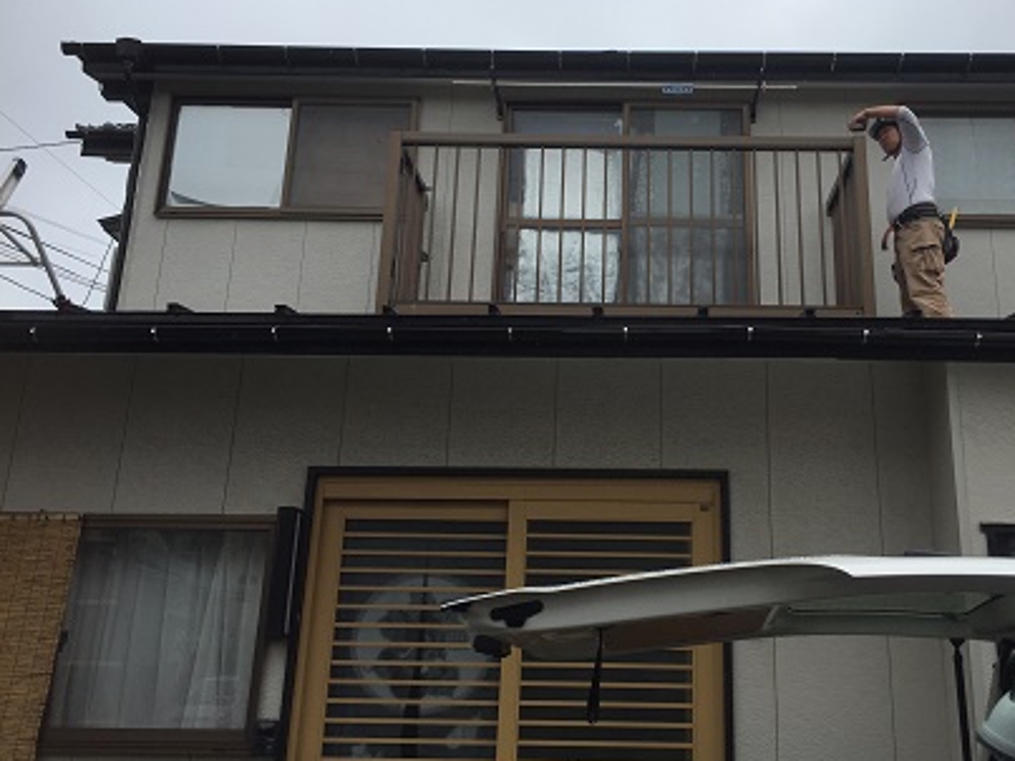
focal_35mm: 36
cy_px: 314
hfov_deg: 50.9
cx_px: 627
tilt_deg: +18.1
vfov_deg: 39.5
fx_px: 1055
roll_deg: -1.4
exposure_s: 1/2083
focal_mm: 4.15
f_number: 2.2
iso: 32
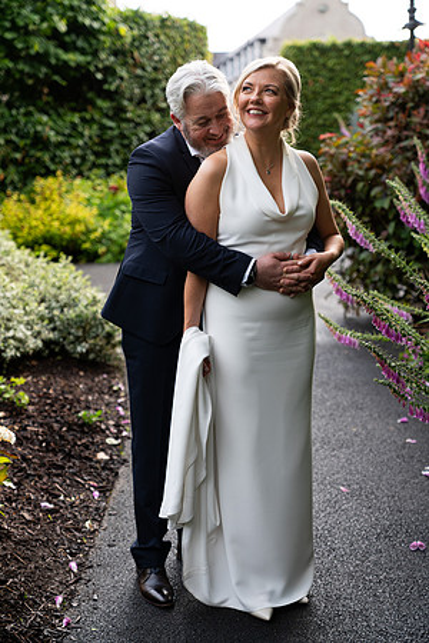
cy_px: 322
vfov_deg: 32.4
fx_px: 1108
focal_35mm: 62
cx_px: 214
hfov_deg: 21.9
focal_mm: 62
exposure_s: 1/200
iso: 400
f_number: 2.8
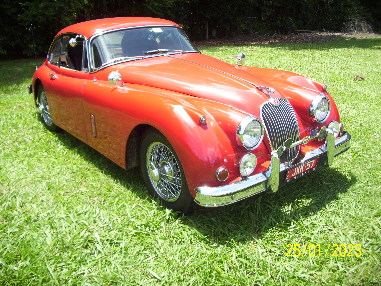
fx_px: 374
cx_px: 190
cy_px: 143
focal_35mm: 34
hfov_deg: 54.0
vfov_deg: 41.8
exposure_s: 1/320
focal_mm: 5.7
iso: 80
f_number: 2.9
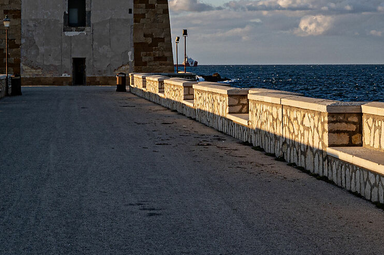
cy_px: 28
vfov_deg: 12.8
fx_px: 1126
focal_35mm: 106
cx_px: 82
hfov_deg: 19.2
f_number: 10
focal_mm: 32.5
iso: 250
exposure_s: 1/250
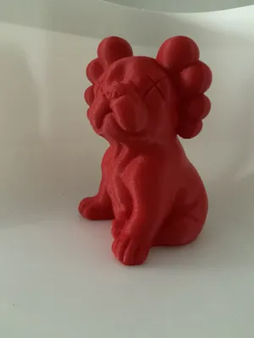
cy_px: 169
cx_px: 127
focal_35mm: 29
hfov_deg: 48.2
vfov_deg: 61.7
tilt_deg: -17.0
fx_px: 284
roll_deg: -4.2
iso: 800
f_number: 1.8
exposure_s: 1/15
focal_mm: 3
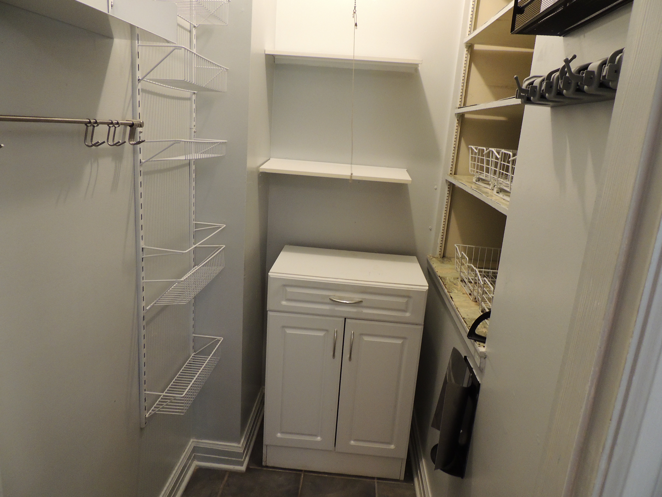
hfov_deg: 71.6
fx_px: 459
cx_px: 331
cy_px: 248
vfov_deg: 56.8
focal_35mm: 24
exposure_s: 1/20
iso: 400
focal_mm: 4.3
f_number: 3
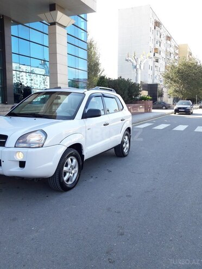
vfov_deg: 63.4
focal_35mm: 28
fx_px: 218
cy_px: 134
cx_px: 101
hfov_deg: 49.7
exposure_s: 1/311
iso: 40
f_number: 1.9
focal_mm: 3.7
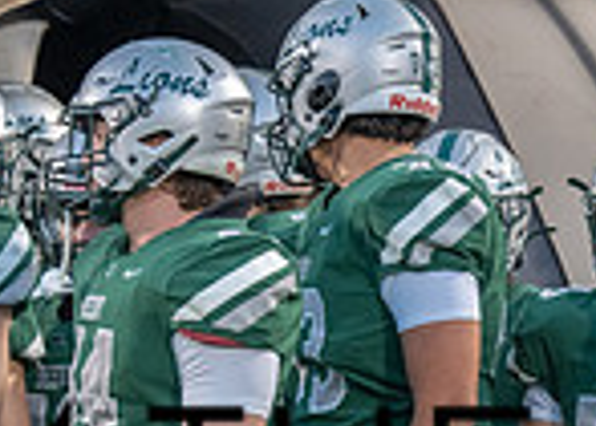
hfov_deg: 3.1
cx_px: 827
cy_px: 495
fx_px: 11104
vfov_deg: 2.2
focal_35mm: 656
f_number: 2.8
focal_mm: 159
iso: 2000
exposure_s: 1/1000
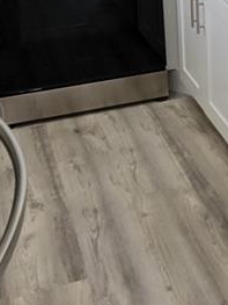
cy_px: -32
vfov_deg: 25.7
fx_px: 615
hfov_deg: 19.5
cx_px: 289
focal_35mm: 70
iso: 25
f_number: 1.8
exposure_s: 1/60
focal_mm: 6.7
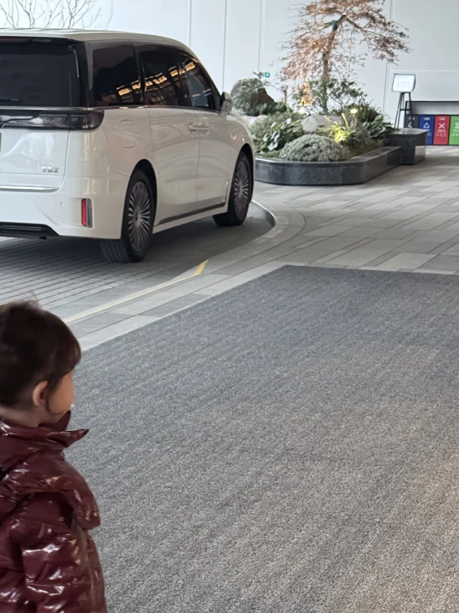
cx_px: 125
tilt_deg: -15.6
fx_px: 1291
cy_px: 454
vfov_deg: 26.4
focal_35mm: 73
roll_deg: -1.2
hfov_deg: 20.0
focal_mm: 6.76
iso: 500
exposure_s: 1/25
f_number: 1.78
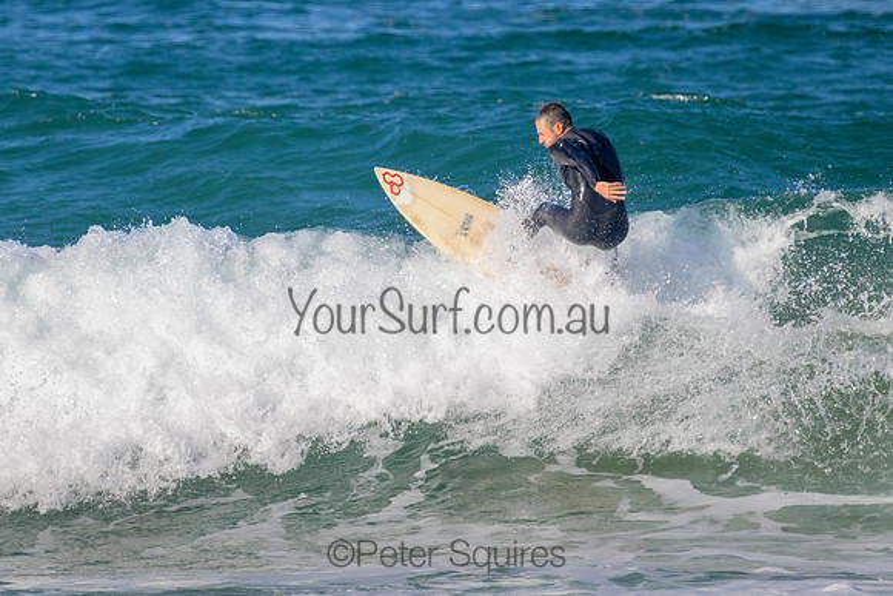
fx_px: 27167
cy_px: 188
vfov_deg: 1.3
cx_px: 430
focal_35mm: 1095
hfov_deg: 1.9
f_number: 11
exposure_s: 1/2000
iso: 1250
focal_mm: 800
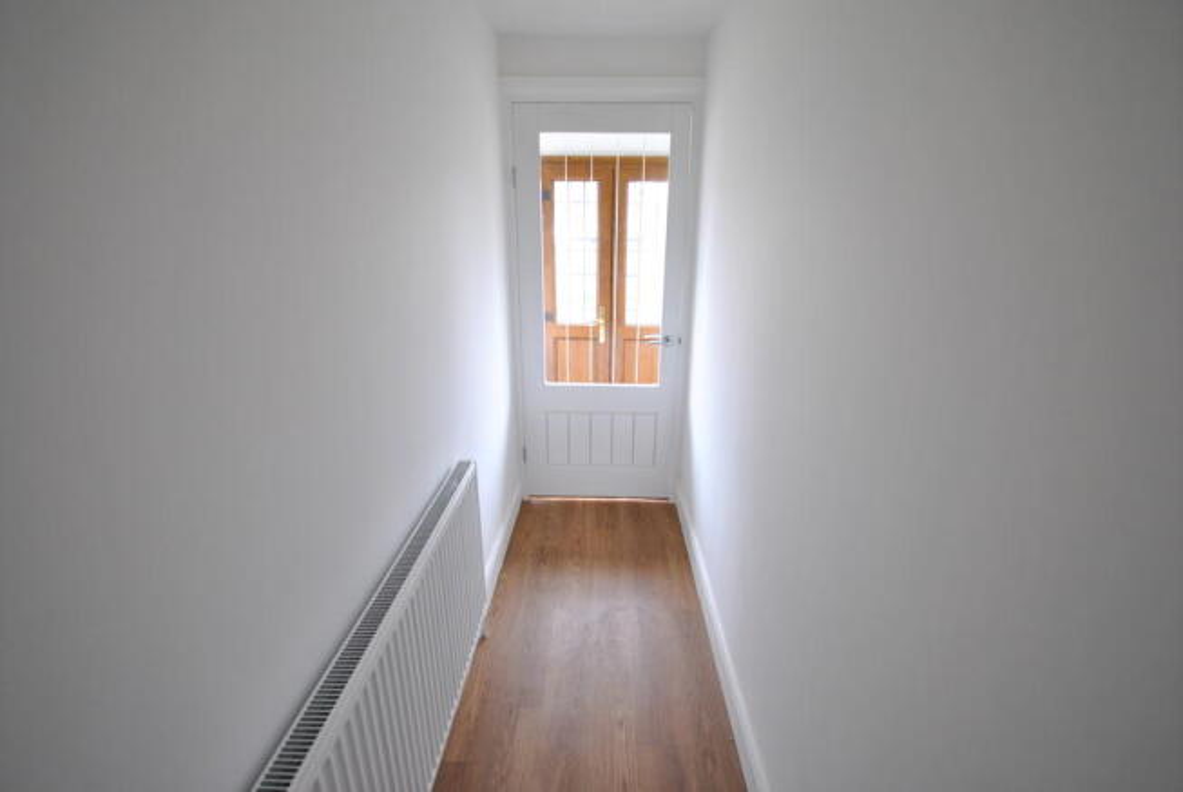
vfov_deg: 77.5
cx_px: 592
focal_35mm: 15
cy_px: 396
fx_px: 493
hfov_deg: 100.3
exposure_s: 1/30
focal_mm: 10
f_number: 4
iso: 320
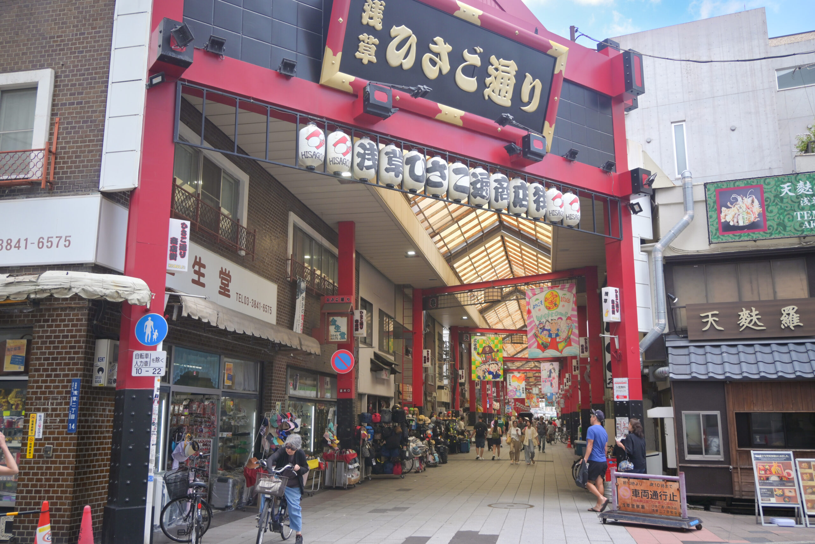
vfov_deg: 41.7
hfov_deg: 59.5
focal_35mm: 32
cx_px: 408
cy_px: 272
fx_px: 713
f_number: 4
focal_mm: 21
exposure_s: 1/250
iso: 100
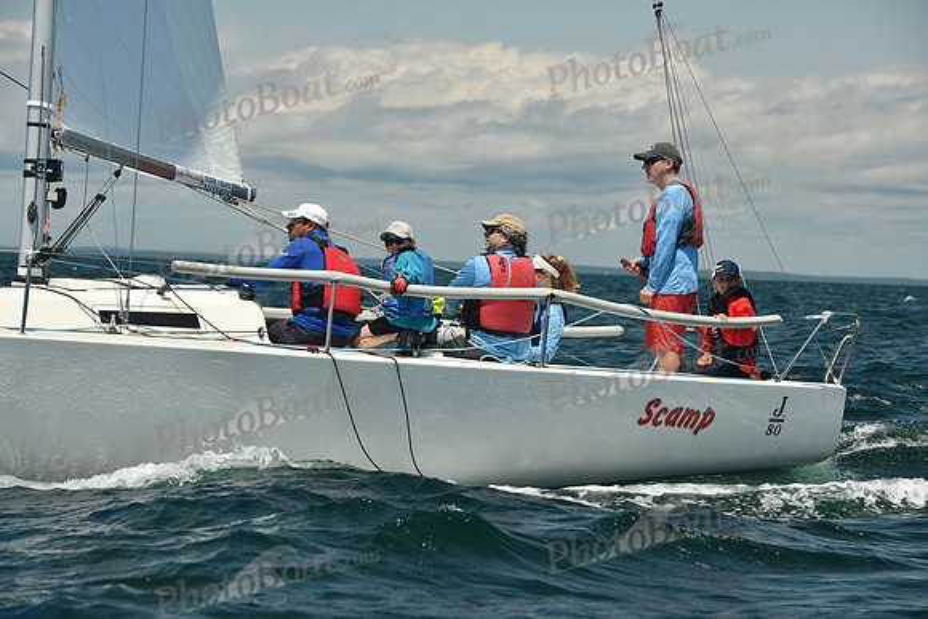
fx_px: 3610
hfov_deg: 14.7
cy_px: 310
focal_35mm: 140
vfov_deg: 9.8
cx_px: 464
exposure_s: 1/640
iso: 320
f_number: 8
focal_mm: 140
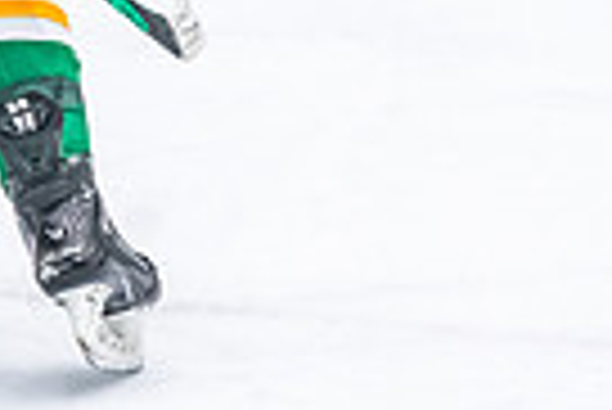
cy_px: -394
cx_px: -38
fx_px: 9377
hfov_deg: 3.7
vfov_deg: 2.5
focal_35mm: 551
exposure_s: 1/800
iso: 4000
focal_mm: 116
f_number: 2.8
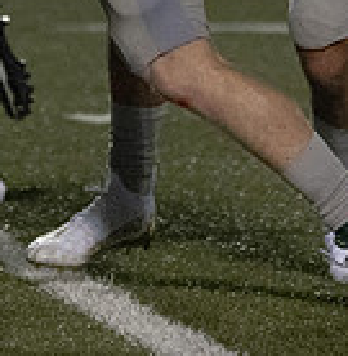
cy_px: -171
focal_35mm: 1144
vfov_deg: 1.5
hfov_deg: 1.5
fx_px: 13157
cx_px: 66
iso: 12800
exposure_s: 1/1000
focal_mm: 224
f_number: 5.6
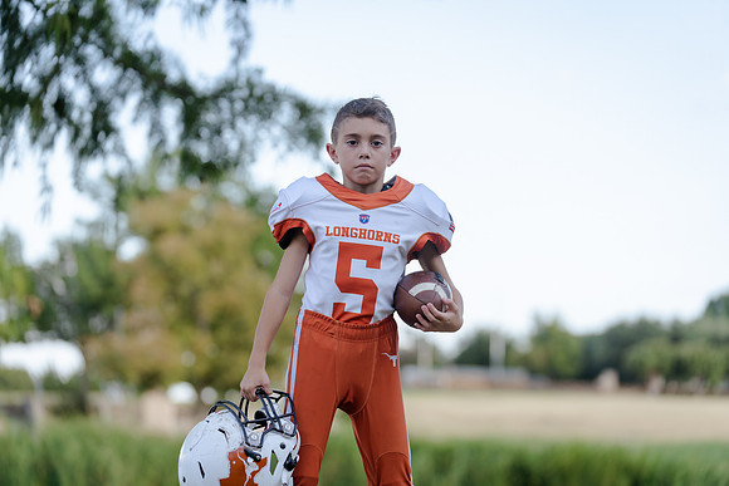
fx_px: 2471
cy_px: 243
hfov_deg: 16.8
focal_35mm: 122
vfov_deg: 11.2
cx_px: 364
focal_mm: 122
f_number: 3.2
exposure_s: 1/320
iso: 125
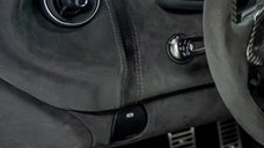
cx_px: 344
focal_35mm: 112
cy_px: 83
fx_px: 784
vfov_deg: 10.8
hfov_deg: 17.9
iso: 2500
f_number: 4
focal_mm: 38
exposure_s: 1/60
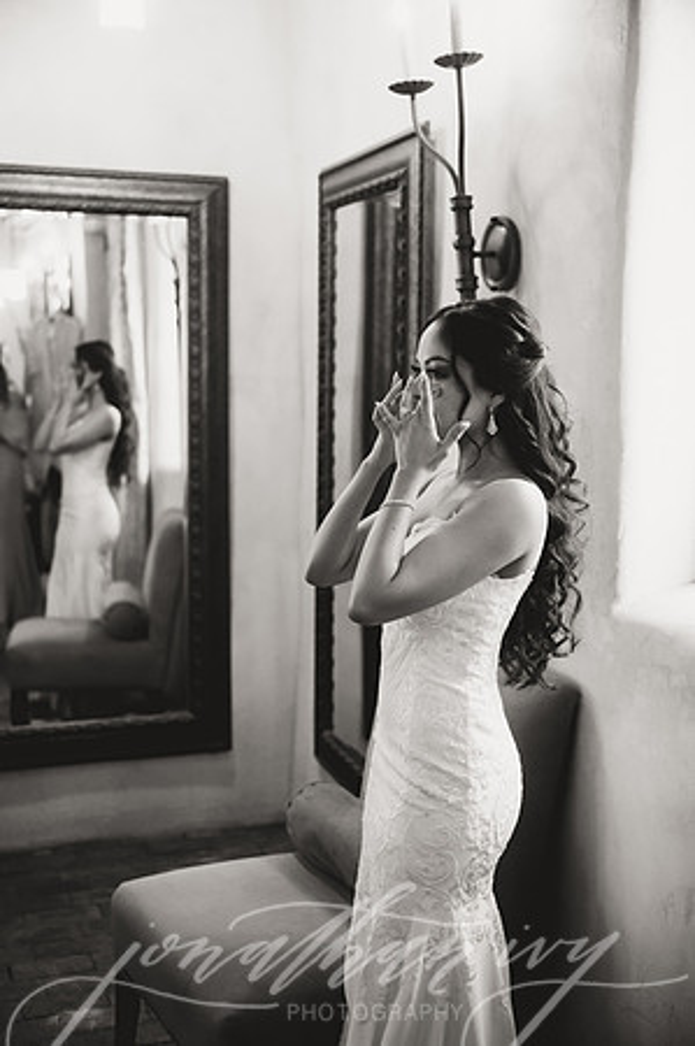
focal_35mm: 44
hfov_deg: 30.4
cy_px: 523
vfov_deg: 44.5
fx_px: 1277
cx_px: 348
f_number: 2.8
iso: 2500
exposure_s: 1/400
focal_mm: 44
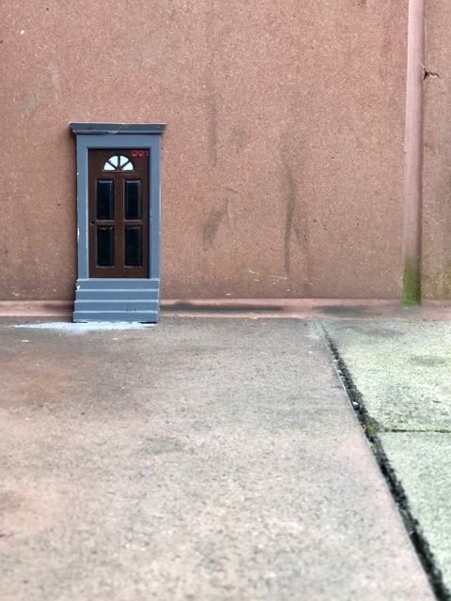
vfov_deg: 33.8
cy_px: 300
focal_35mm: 57
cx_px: 226
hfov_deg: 25.7
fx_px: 990
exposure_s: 1/33
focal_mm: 6.6
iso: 80
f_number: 2.8
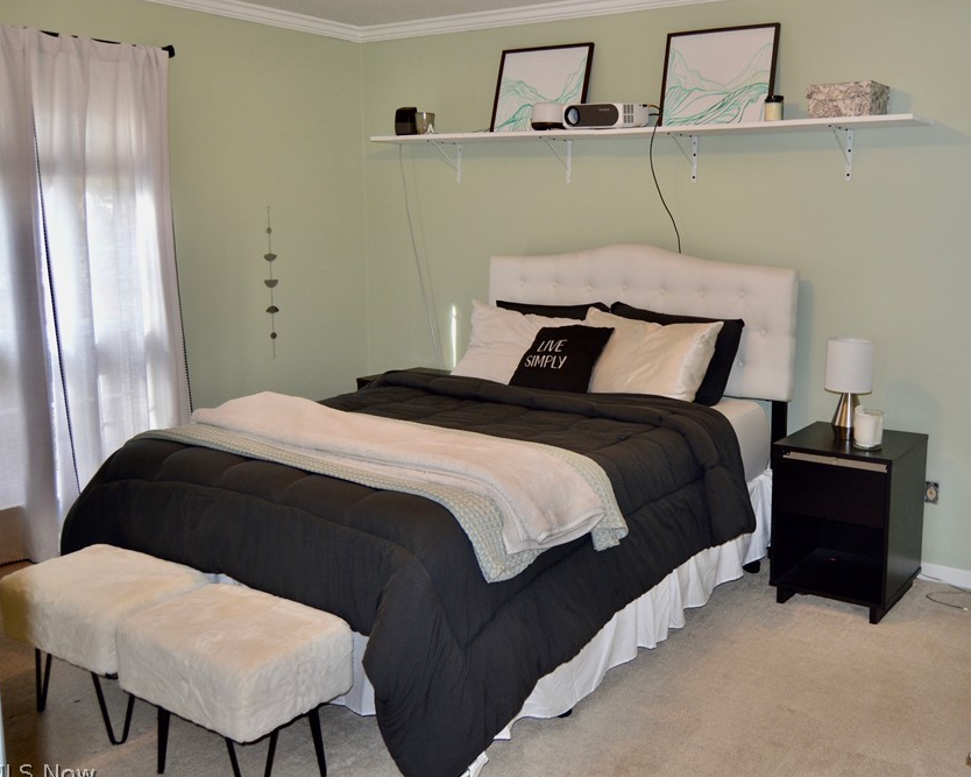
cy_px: 372
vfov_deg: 44.5
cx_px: 611
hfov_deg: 53.6
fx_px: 948
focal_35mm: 33
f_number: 3.5
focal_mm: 18
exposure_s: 1/60
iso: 500
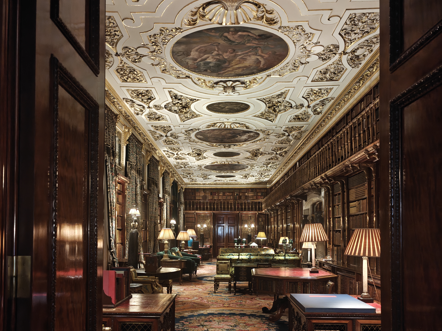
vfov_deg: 44.7
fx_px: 396
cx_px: 220
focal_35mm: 31
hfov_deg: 58.4
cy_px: 225
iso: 2000
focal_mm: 6.06
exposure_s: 1/17
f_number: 1.6
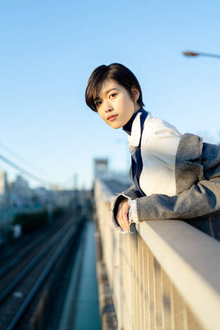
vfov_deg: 54.4
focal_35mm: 35
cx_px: 110
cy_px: 165
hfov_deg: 37.8
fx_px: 321
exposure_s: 1/800
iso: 100
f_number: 1.4
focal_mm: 35
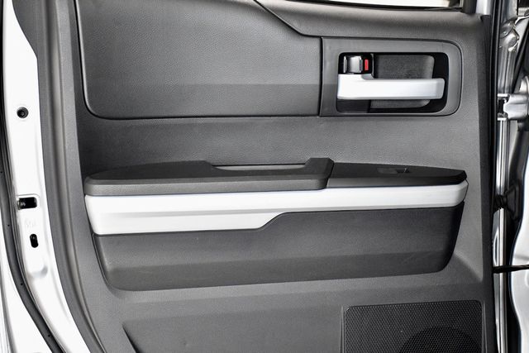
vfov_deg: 20.3
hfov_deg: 30.1
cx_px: 264
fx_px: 985
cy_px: 176
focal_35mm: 67
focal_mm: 45
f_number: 4.5
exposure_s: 1/250
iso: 2500
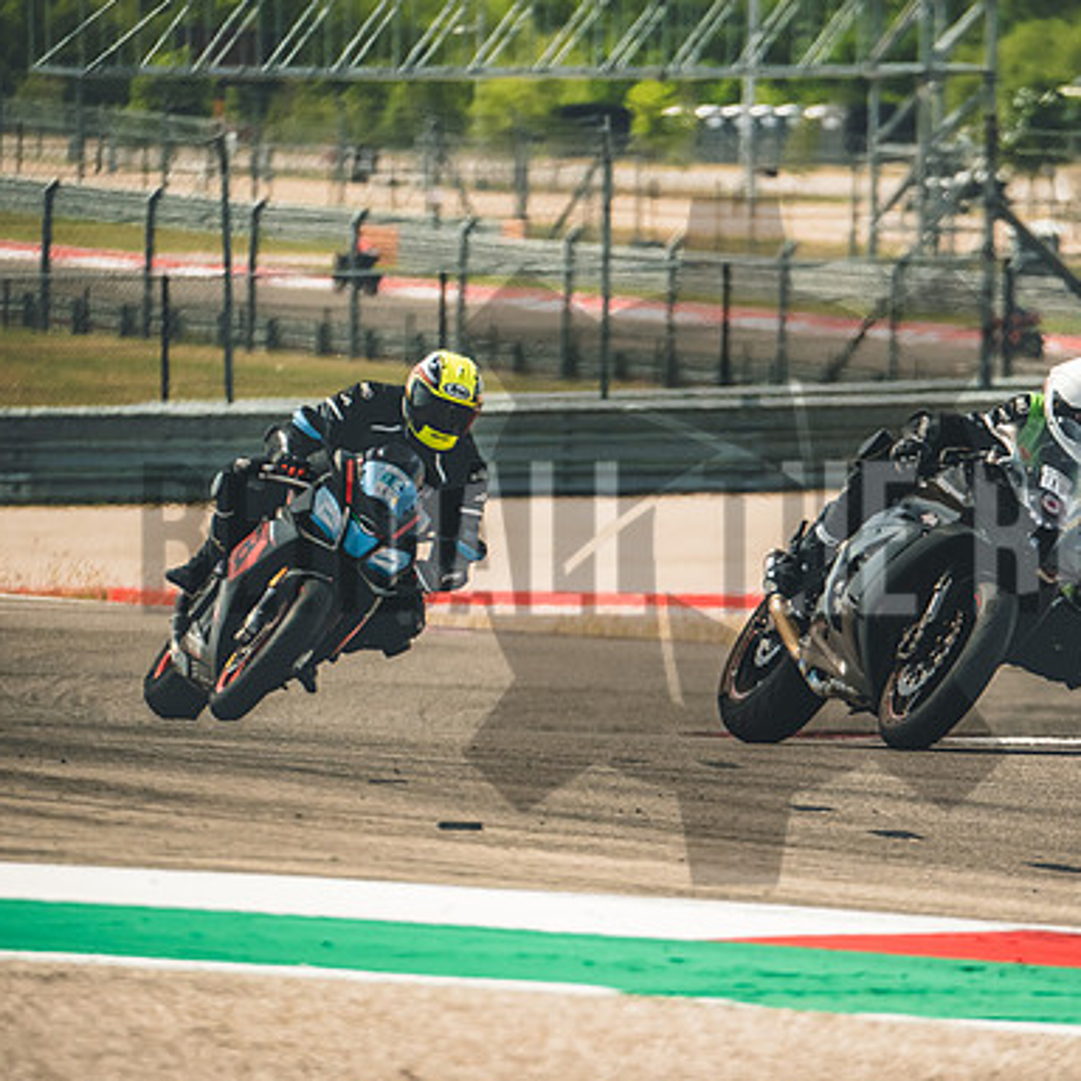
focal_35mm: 485
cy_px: 542
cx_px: 735
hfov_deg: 3.6
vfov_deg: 3.6
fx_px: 17135
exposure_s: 1/2500
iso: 1000
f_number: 5
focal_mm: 252.1
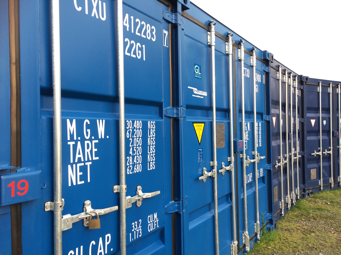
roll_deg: -0.1
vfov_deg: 48.2
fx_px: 286
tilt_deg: -1.2
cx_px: 170
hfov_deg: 61.7
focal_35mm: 29
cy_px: 128
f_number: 2.2
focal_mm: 4.15
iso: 32
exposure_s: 1/228
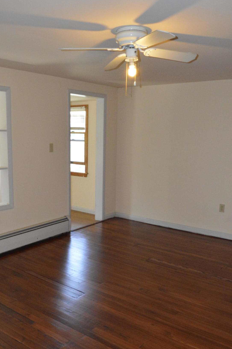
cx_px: 98
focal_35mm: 33
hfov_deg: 39.8
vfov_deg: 57.1
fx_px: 320
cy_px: 197
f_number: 10
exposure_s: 1/80
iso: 3200
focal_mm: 18
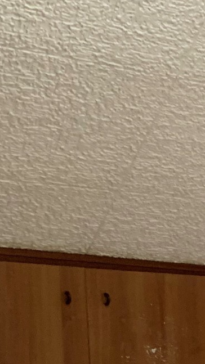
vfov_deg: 17.9
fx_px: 1082
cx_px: 602
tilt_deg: -2.9
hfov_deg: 8.9
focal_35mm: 112
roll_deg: +1.1
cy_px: 473
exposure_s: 1/50
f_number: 1.8
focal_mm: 4.25
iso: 200
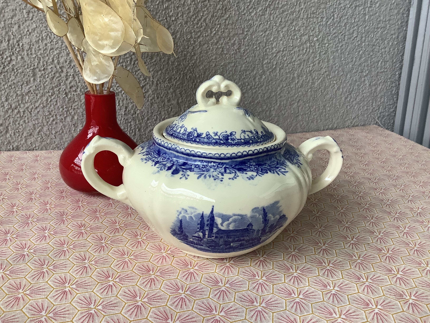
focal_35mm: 31
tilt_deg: -17.6
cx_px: 215
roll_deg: -1.3
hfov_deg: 58.4
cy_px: 162
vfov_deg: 45.4
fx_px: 385
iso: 80
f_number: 2.4
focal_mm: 3.3
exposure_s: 1/120
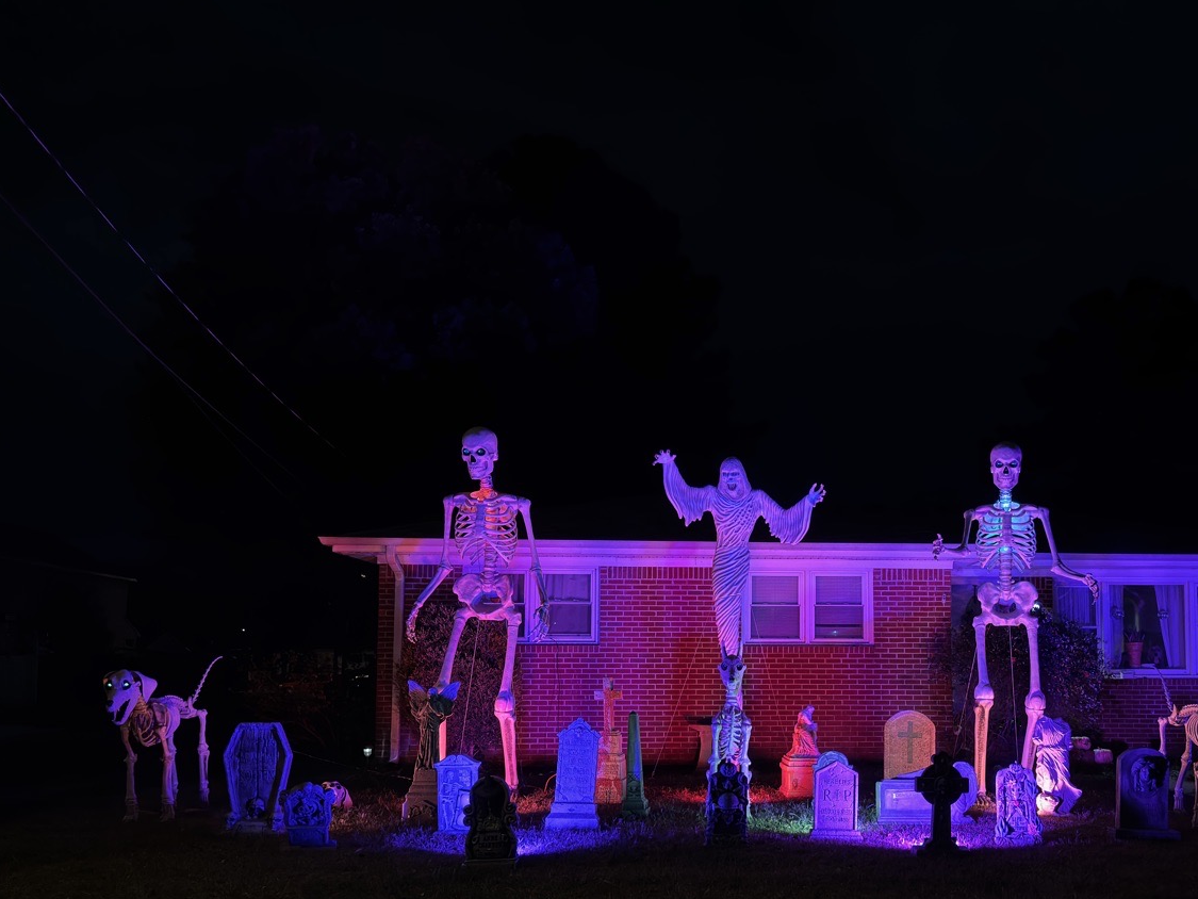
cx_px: 778
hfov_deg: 55.8
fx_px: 1108
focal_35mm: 32
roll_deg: +0.0
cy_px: 587
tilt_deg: +4.0
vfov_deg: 43.6
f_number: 1.78
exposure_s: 1/30
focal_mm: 6.76
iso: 800
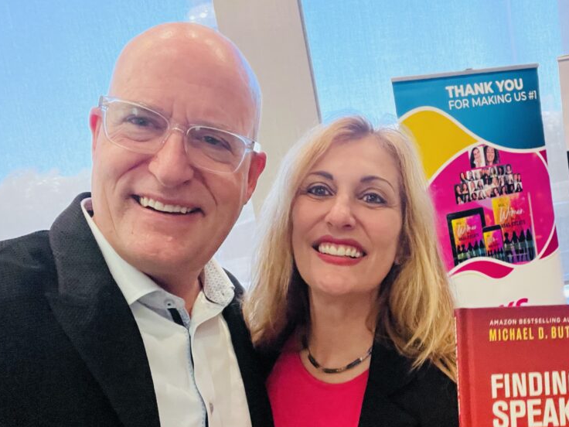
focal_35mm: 32
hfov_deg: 55.4
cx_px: 387
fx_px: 526
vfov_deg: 43.7
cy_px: 272
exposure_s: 1/30
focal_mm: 2.71
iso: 500
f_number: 2.2
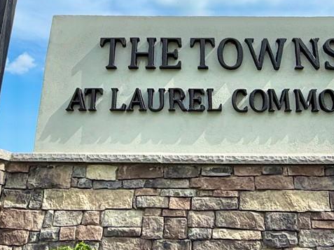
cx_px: 197
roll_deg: -1.1
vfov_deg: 29.1
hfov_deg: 40.3
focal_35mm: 47
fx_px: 453
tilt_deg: +24.5
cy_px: 9
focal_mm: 2.22
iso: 20
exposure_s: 1/1656
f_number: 2.2
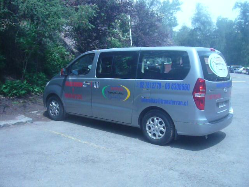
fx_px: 252
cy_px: 94
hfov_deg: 52.6
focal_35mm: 35
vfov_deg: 40.7
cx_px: 124
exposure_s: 1/200
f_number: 8
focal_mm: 5.8
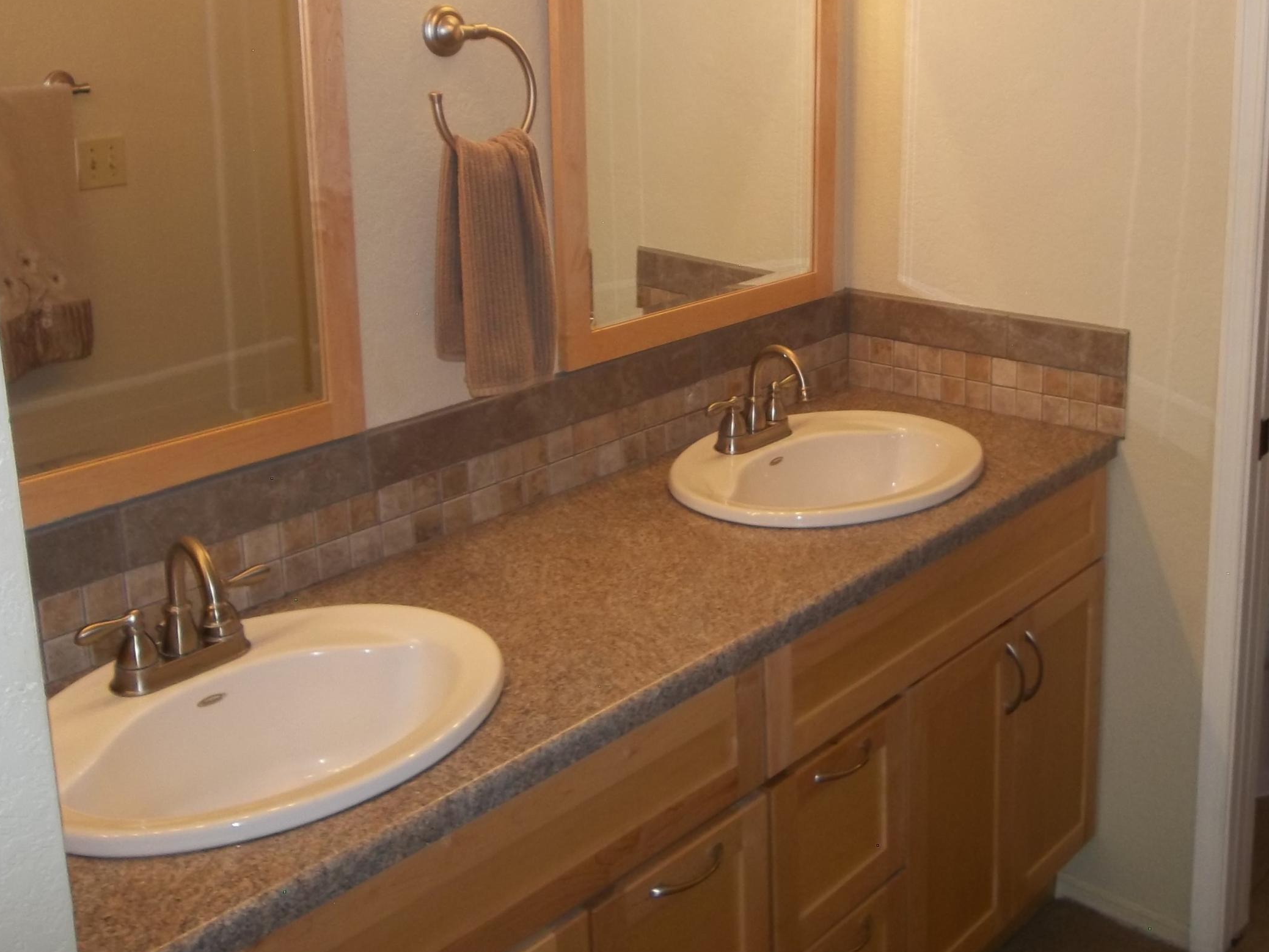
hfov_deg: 47.6
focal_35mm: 39
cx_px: 758
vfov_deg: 36.4
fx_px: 1430
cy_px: 309
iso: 80
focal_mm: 4.9
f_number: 3.5
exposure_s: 1/30
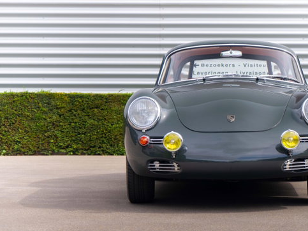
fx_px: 952
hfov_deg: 18.3
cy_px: 102
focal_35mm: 107
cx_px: 232
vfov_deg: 13.8
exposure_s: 1/60
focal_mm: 70
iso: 50
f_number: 5.6
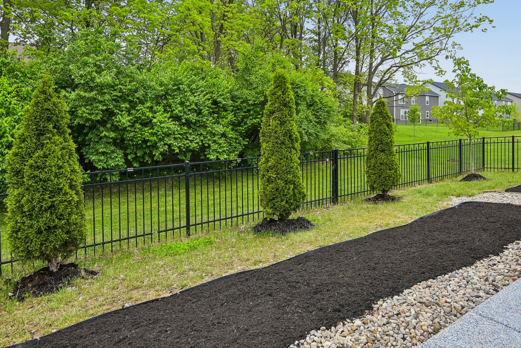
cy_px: 118
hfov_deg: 78.3
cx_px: 291
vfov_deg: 56.1
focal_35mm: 22
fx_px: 318
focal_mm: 16
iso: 100
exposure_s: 1/80
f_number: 8
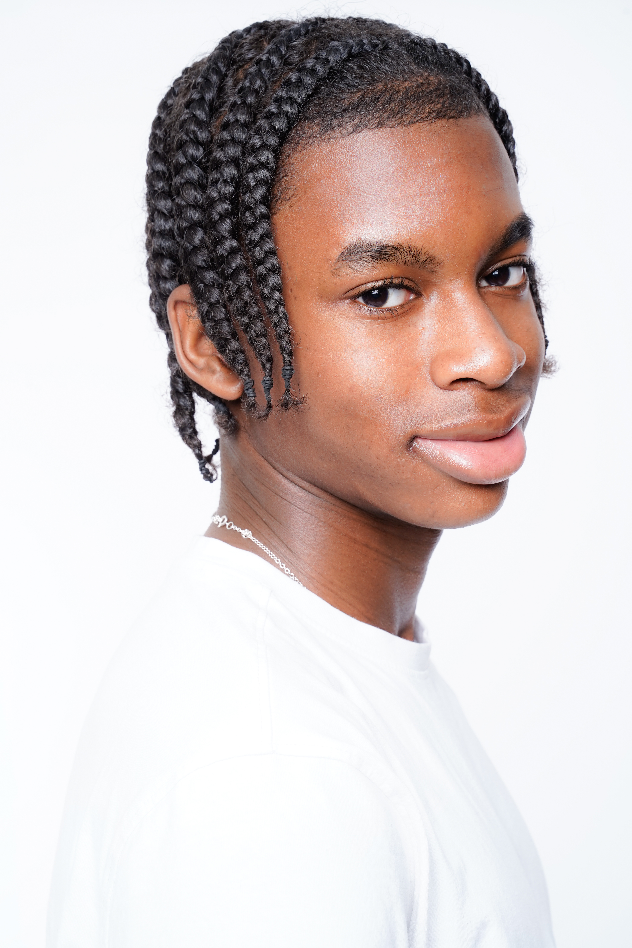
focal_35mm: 75
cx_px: 316
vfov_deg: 27.0
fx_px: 1975
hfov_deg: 18.2
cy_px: 474
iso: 320
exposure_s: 1/100
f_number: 11
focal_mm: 75
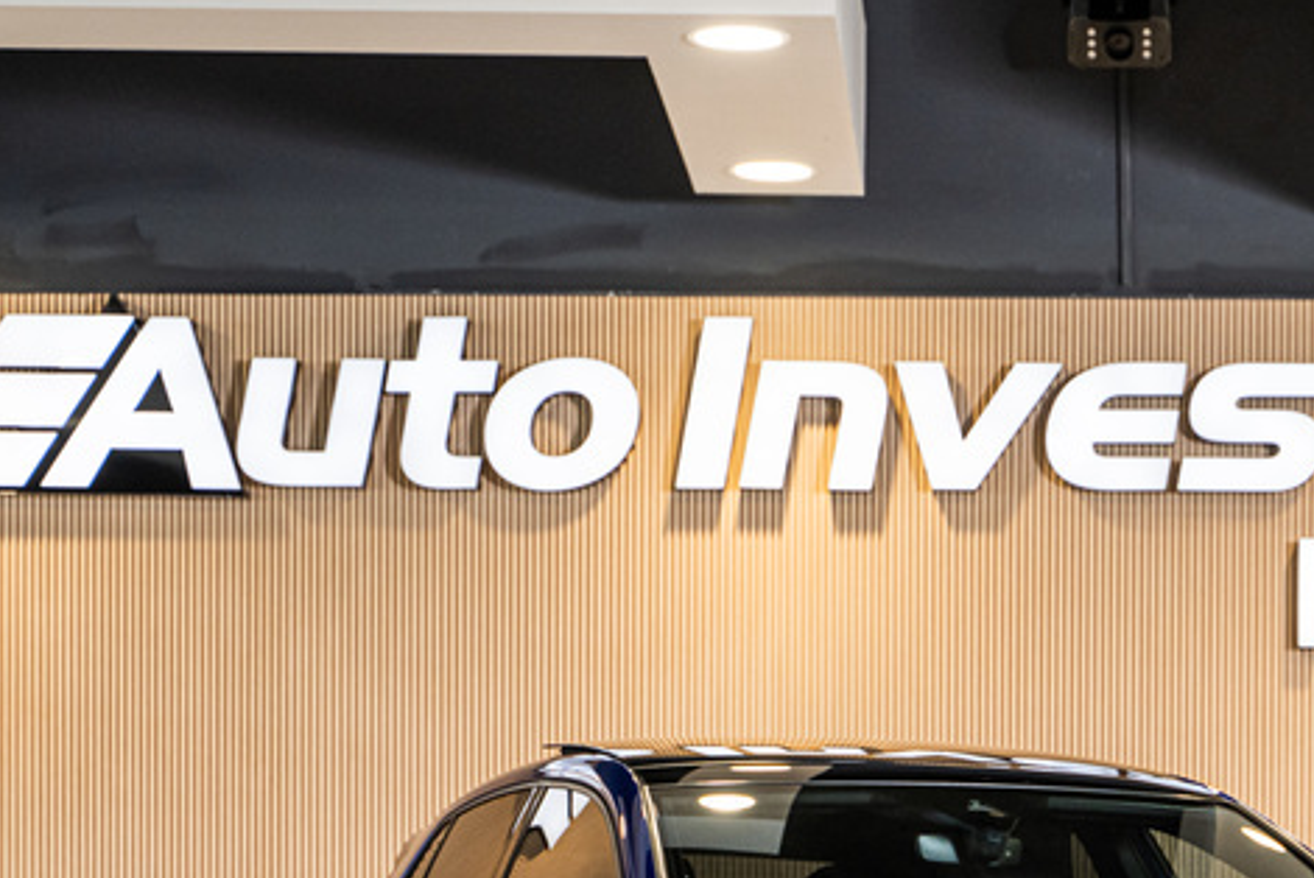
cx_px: 1092
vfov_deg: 11.0
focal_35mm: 124
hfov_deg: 16.4
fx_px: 4529
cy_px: 920
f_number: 3.5
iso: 640
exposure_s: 1/200
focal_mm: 57
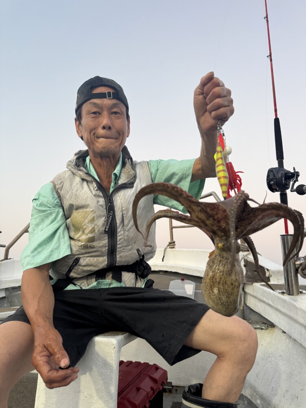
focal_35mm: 24
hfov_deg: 56.8
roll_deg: -2.1
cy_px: 204
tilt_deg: +18.5
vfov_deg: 71.6
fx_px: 283
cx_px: 153
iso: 160
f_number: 1.78
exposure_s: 1/121
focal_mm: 6.76
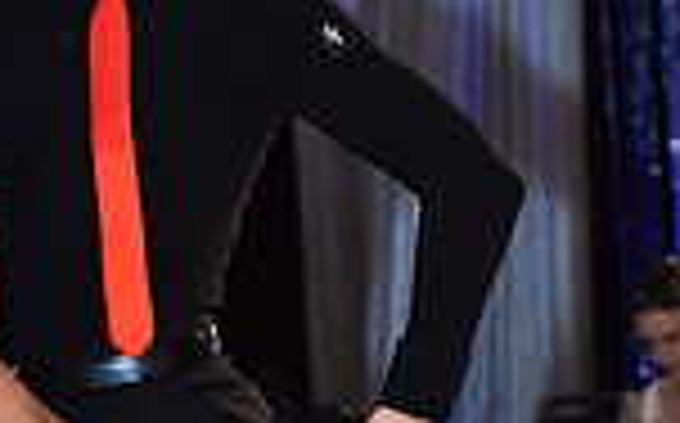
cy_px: 688
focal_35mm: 392
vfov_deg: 3.3
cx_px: 128
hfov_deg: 5.4
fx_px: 7257
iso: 2000
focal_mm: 100
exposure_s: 1/250
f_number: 5
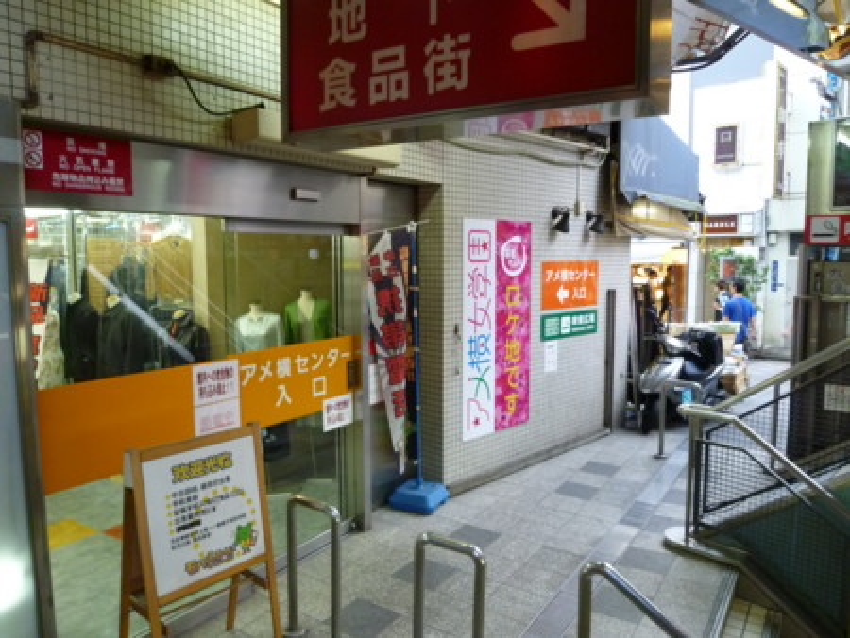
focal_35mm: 25
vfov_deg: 54.9
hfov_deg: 69.4
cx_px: 425
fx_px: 614
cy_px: 319
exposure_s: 1/30
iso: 250
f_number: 2.8
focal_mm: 4.5
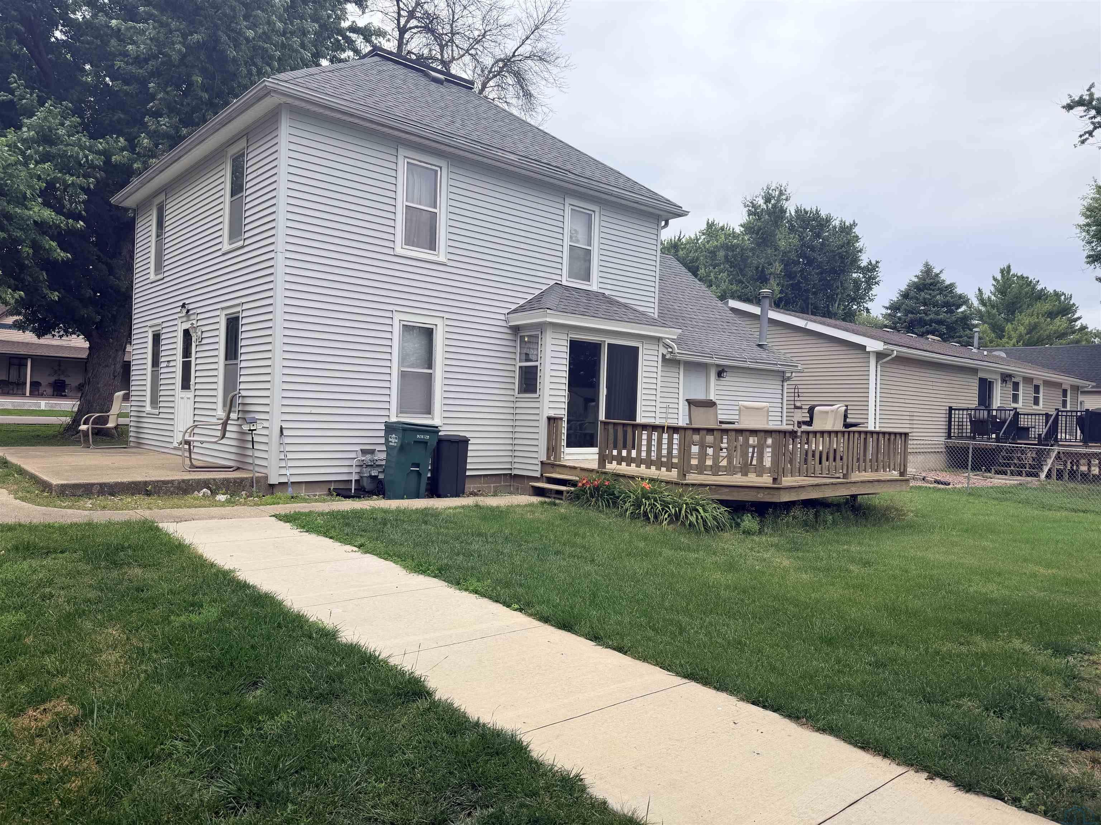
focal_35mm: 24
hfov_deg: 71.6
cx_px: 550
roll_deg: -2.1
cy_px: 412
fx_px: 763
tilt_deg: +1.7
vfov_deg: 56.8
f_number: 1.78
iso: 80
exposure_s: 1/3759
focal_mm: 6.76
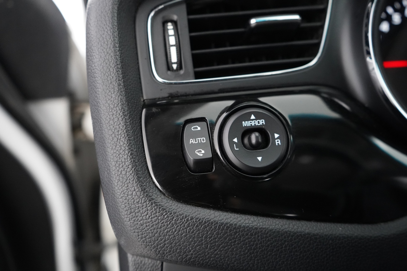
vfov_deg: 42.3
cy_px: 136
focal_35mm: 31
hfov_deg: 60.3
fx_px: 350
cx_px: 204
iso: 6400
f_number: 4
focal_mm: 31
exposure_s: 1/40
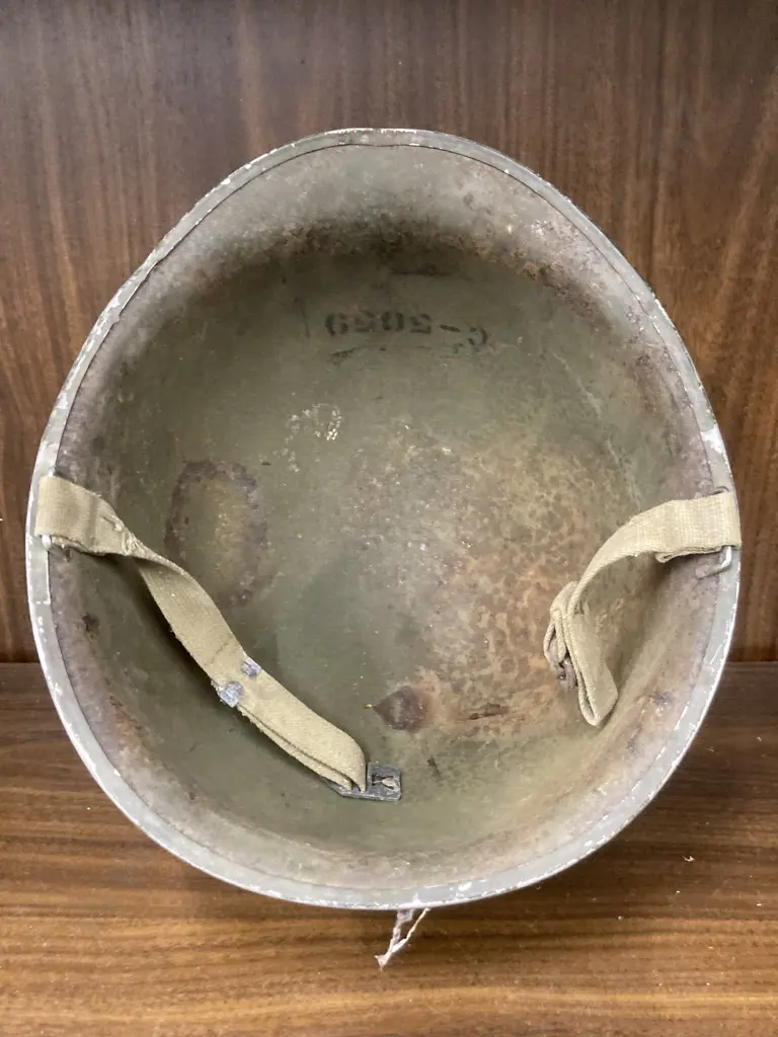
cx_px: 389
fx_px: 839
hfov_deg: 49.7
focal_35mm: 28
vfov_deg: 63.4
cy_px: 518
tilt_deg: -21.2
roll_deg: +1.7
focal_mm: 3.99
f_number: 1.8
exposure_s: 1/25
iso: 400
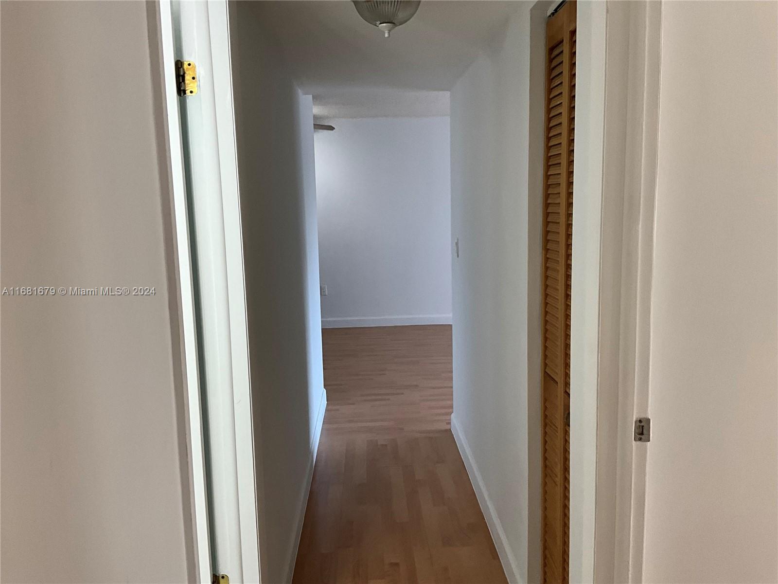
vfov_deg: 48.2
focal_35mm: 29
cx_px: 389
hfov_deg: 61.7
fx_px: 652
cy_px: 292
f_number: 1.8
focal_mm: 3
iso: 64
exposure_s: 1/74
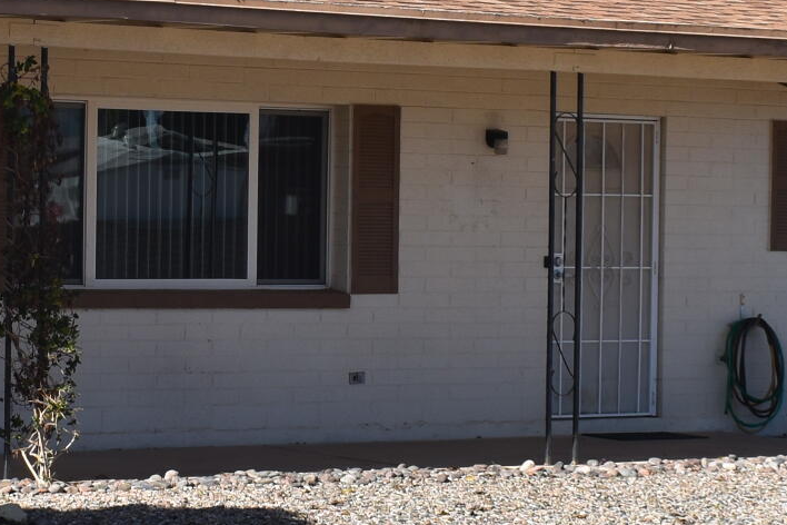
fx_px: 3194
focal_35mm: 146
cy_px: 251
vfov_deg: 9.4
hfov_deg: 14.0
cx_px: 230
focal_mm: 23
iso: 100
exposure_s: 1/320
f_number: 9
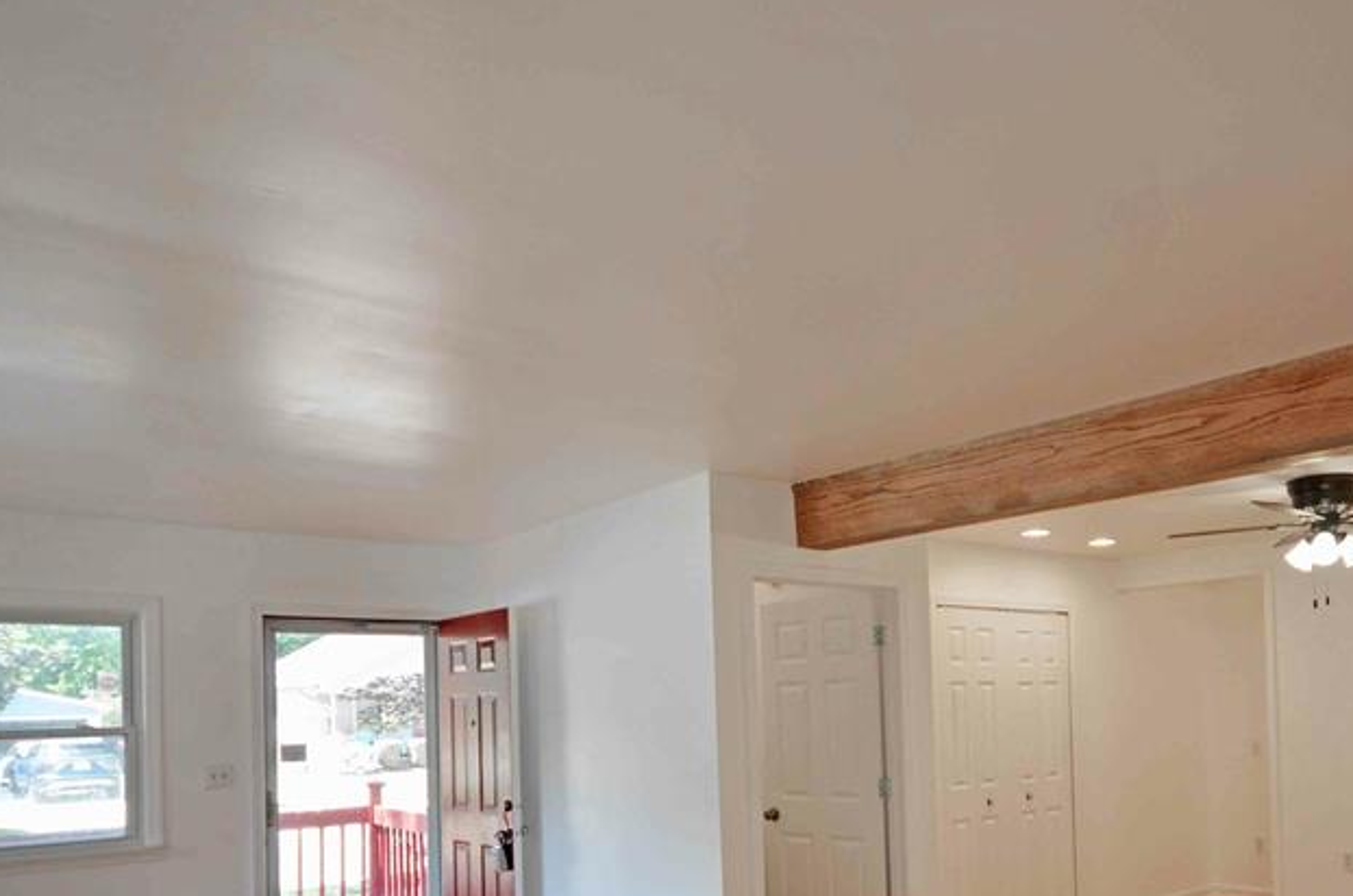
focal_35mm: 28
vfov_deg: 44.0
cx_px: 929
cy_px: 679
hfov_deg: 62.8
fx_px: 1066
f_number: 4.2
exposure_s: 1/60
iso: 400
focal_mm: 11.5
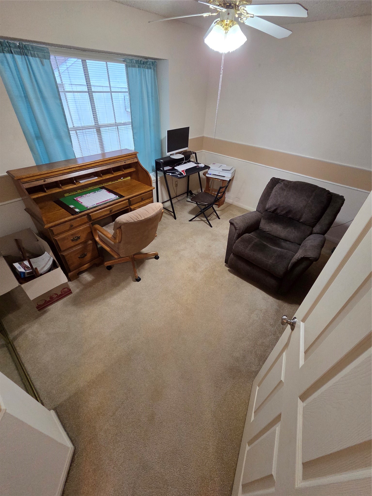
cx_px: 186
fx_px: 186
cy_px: 248
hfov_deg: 89.9
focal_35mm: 13
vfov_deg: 106.2
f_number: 2.2
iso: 500
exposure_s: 1/60
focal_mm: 2.2
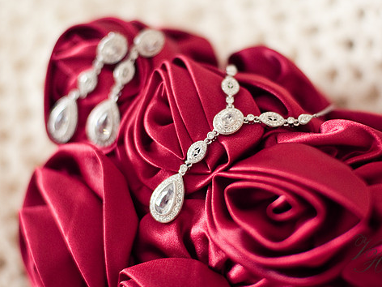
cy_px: 132
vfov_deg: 24.8
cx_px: 171
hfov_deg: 32.7
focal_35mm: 59
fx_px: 651
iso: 800
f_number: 1.8
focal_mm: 50
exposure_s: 1/200
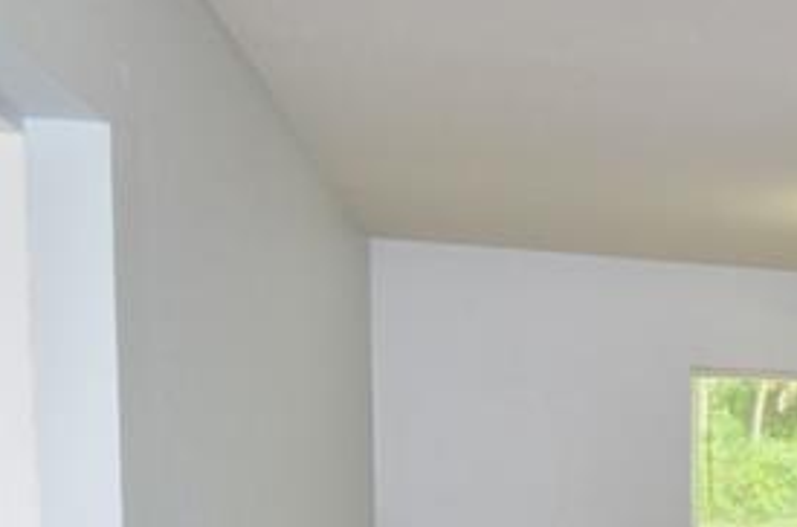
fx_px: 1480
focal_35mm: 67
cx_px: 1107
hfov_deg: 25.0
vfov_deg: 19.1
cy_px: 631
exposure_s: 1/60
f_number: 4
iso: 800
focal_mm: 12
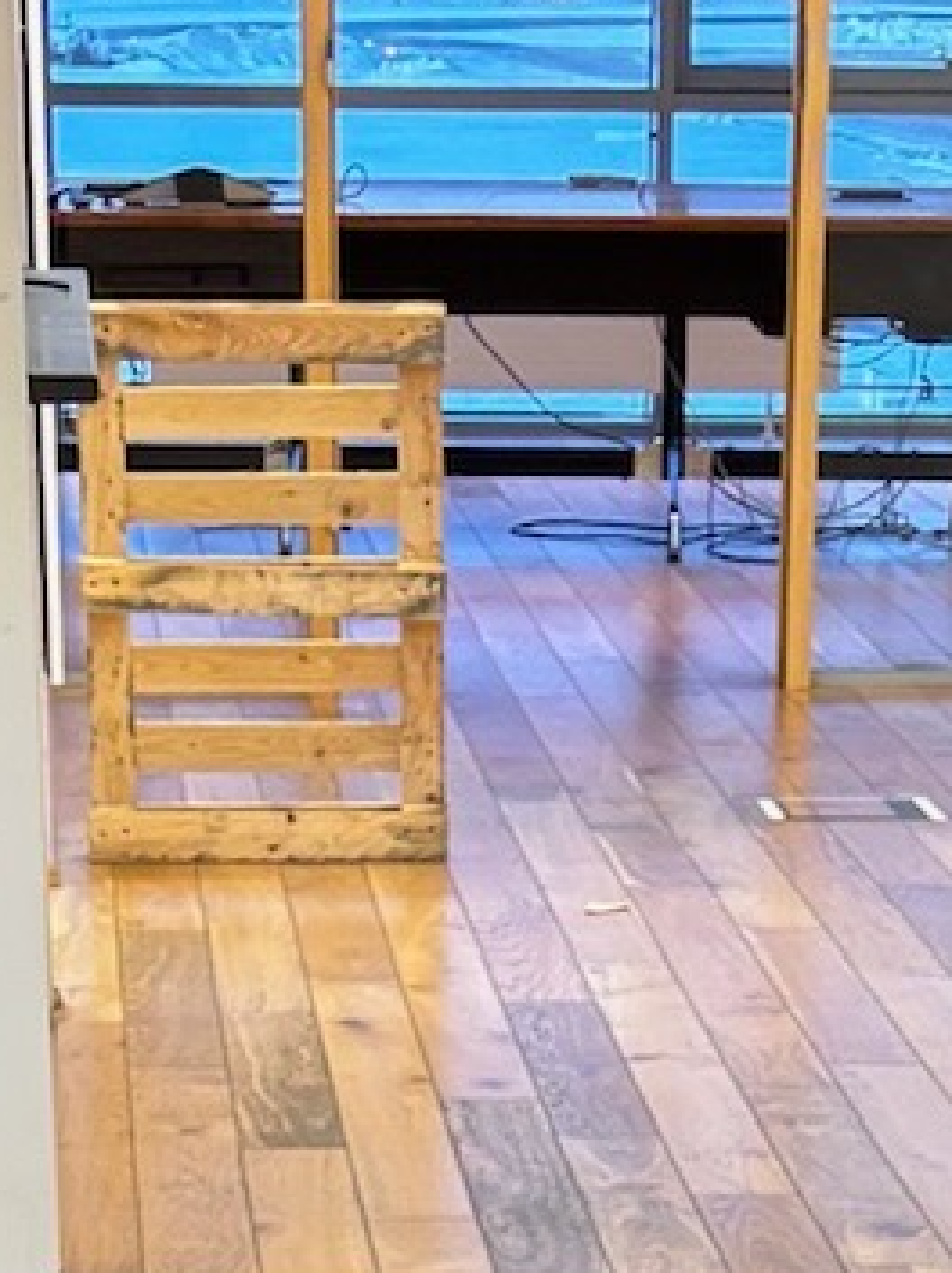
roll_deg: -0.7
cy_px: 3671
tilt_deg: -32.4
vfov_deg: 10.1
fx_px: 5547
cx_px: 498
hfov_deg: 9.8
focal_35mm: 151
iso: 125
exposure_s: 1/50
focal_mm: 5.96
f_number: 1.6
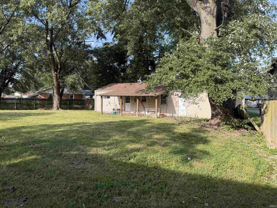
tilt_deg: +3.3
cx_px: 138
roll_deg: +0.4
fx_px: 192
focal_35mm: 24
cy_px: 104
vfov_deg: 56.8
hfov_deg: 71.6
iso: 80
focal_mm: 6.76
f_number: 1.78
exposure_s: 1/931
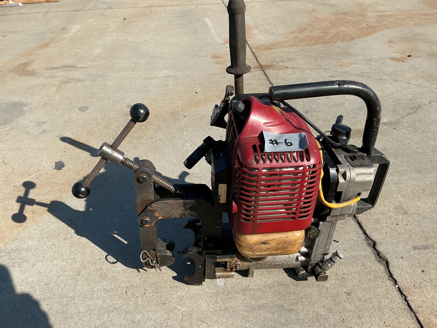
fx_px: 366
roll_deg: +1.8
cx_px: 218
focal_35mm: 29
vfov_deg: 48.2
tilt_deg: -34.7
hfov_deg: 61.7
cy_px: 164
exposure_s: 1/1534
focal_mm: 3
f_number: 1.8
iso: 25
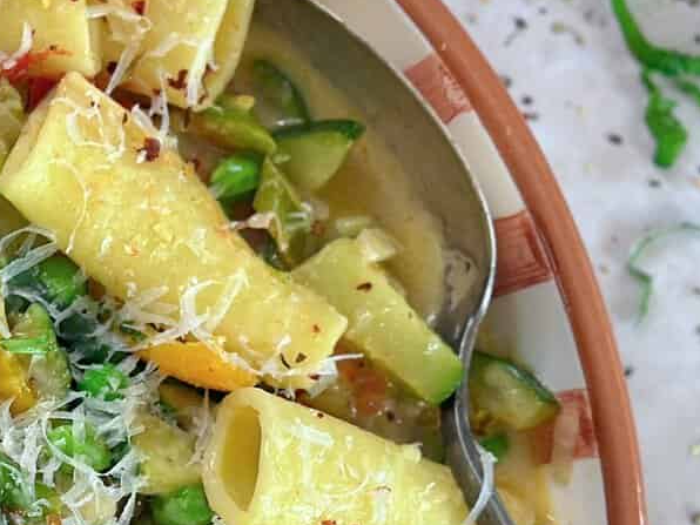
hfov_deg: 11.7
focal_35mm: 165
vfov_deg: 8.9
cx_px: -179
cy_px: 577
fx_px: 3337
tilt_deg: -84.4
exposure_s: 1/178
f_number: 1.78
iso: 80
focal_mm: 6.86
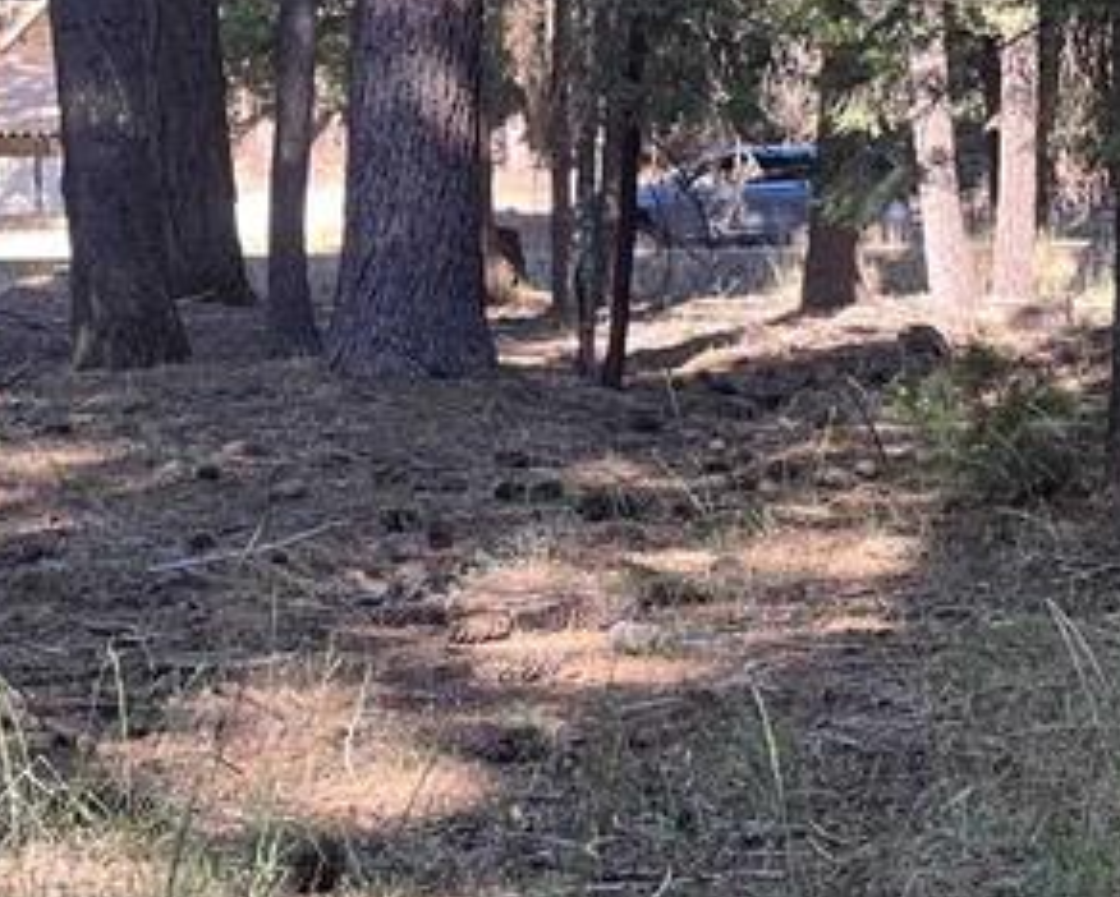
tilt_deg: -5.8
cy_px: 694
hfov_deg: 21.2
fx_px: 2952
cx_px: 928
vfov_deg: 17.2
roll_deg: +0.5
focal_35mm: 89
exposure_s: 1/164
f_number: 1.6
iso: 50
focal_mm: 5.1
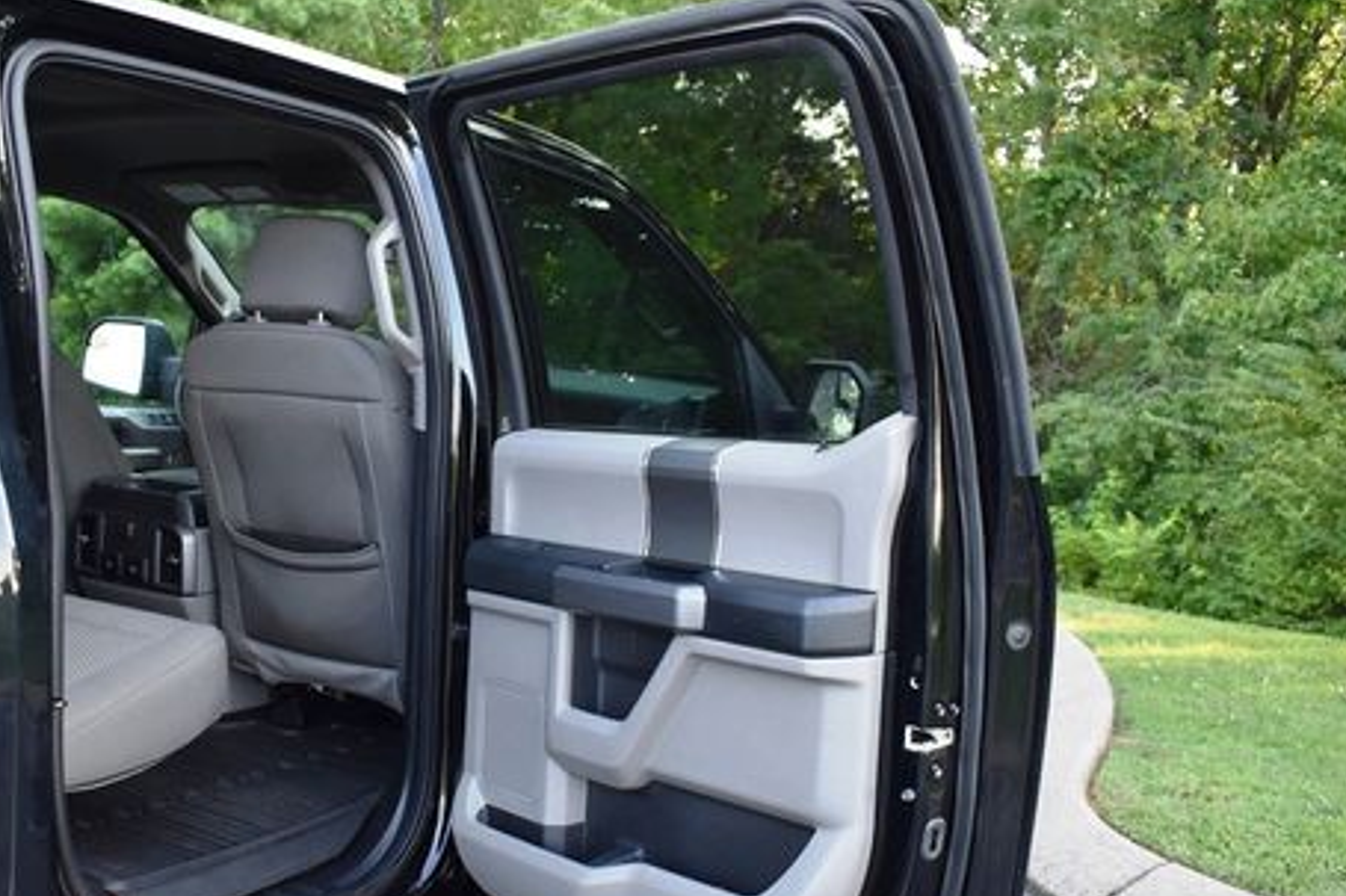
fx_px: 1420
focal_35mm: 38
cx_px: 544
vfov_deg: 34.9
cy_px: 528
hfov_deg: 50.4
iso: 640
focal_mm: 18
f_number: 3.5
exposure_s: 1/250
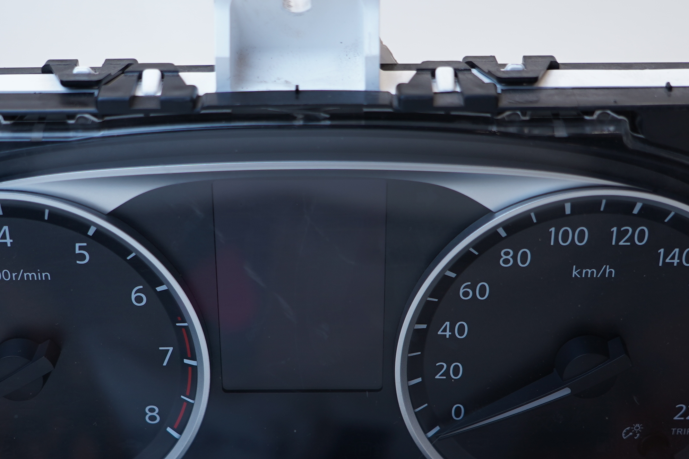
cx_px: 306
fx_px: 1263
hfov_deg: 30.5
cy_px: 339
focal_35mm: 66
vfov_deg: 20.5
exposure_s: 1/100
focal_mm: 24
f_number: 2.8
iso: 100
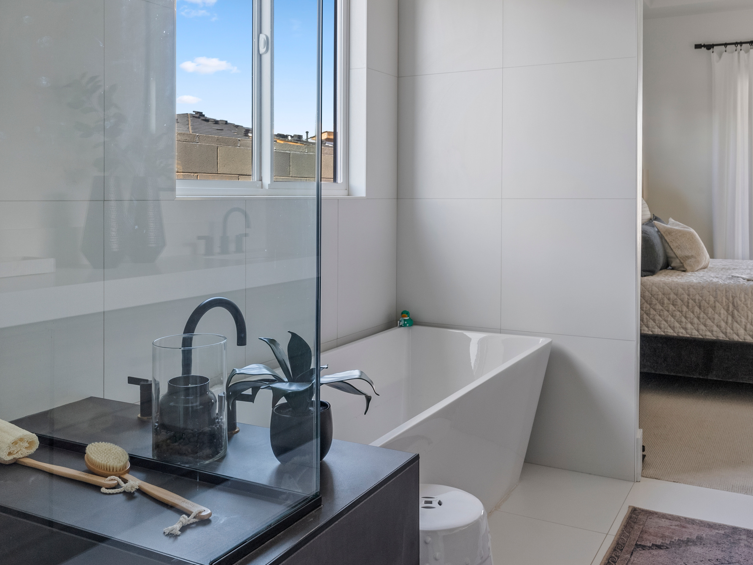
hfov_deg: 56.8
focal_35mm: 32
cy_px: 287
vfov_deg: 44.1
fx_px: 696
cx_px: 395
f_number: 11
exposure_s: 1/8
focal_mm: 29
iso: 640
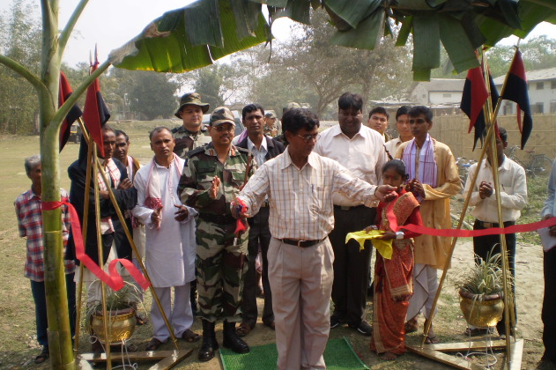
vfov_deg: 35.0
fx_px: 587
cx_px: 276
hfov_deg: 50.7
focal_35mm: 38
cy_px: 166
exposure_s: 1/640
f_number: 3.1
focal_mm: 6.3
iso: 64
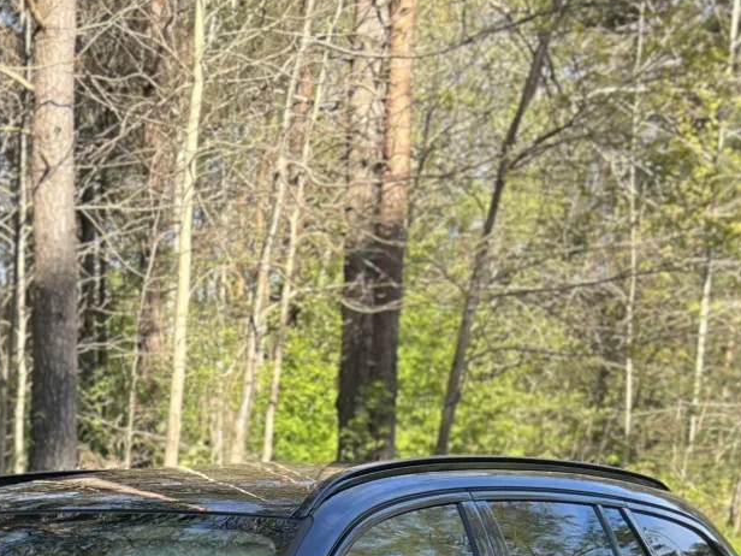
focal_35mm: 81
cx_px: -148
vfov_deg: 16.5
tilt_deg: -12.8
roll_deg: +0.2
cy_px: 854
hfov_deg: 22.3
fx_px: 1734
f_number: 1.5
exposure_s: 1/493
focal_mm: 5.7
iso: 50
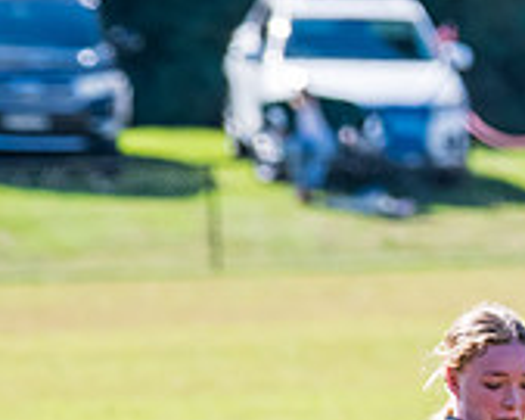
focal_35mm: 1006
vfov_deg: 1.5
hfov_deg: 1.9
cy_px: 691
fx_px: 15622
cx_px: 661
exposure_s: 1/2000
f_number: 7.1
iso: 800
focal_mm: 260
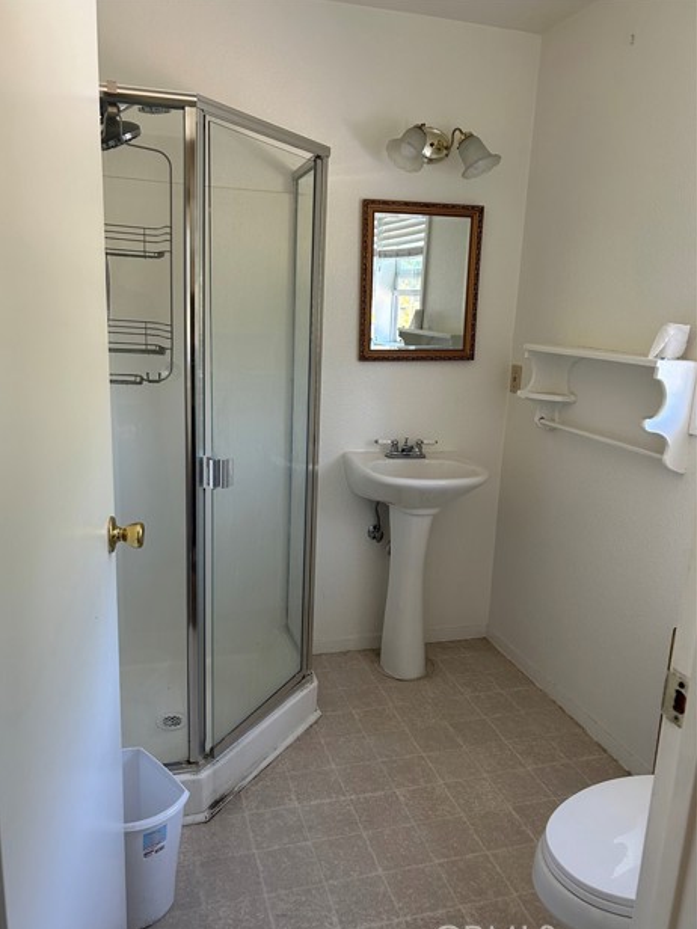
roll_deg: -3.1
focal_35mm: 27
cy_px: 478
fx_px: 725
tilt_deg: -14.5
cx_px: 336
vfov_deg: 65.3
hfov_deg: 51.3
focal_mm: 5.7
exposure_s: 1/119
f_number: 1.5
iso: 125
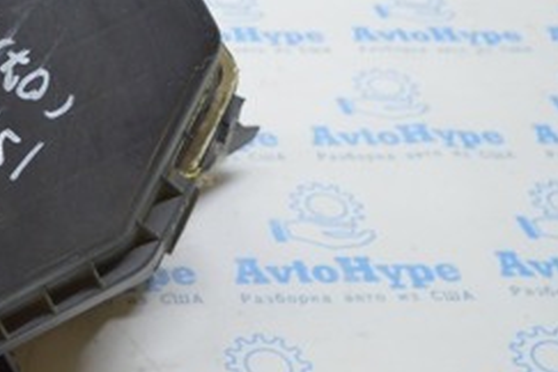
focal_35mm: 71
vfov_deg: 19.0
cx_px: -90
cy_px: 75
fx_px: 1100
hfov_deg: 25.8
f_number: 3.5
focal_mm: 18
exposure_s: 1/60
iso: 400
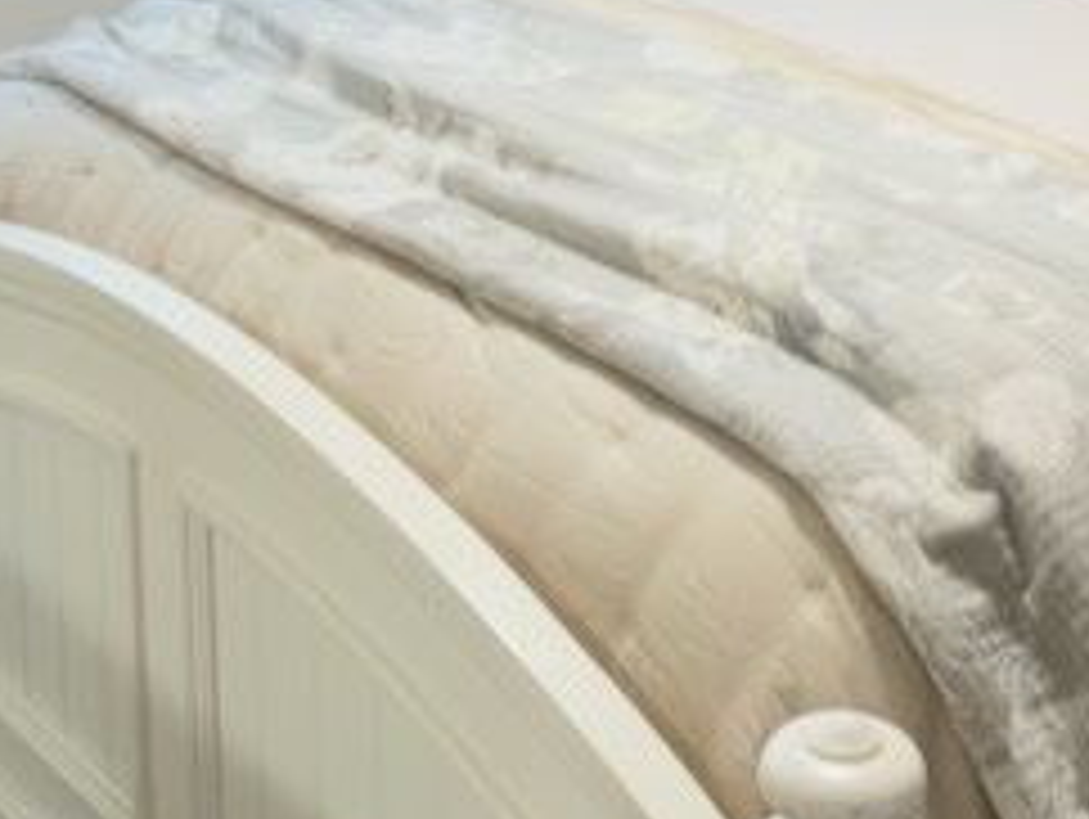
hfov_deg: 26.3
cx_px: 603
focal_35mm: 74
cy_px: -135
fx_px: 2330
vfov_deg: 18.9
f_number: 2.2
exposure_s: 1/30
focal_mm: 2.22
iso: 125
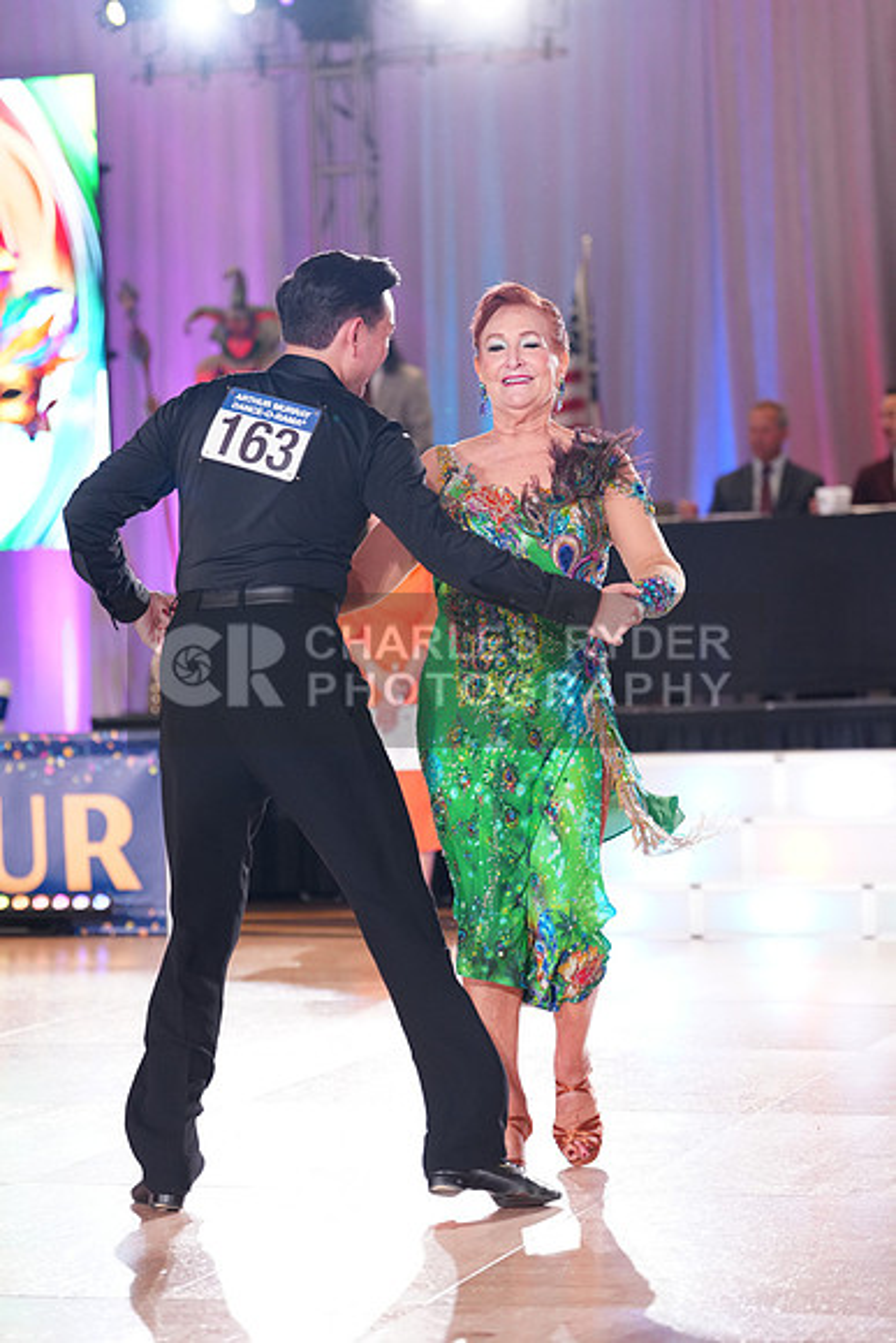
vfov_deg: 20.8
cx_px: 448
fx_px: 3656
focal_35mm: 98
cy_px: 672
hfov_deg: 14.0
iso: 2000
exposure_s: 1/500
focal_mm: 98
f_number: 2.8
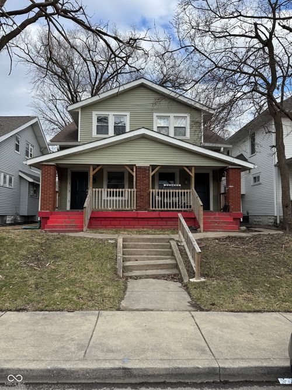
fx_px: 270
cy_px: 195
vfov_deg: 71.6
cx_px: 146
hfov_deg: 56.8
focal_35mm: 24
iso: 80
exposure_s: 1/1261
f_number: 1.78
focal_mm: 6.76
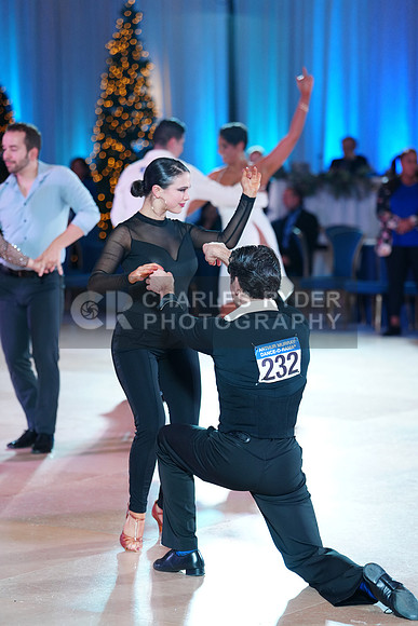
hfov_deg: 12.0
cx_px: 209
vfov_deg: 17.9
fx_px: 1984
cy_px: 313
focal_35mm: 114
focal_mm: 114
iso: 1600
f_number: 2.8
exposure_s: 1/500
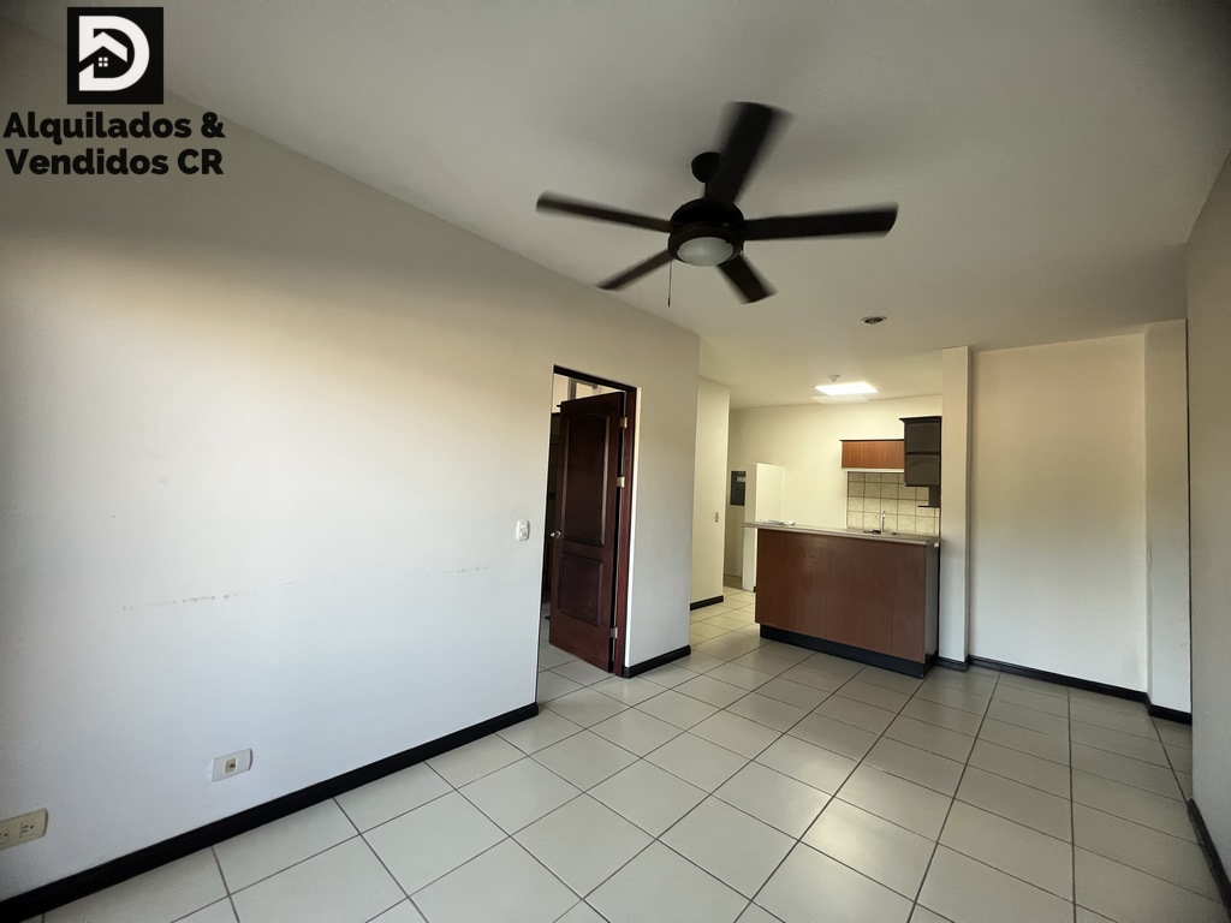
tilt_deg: +2.4
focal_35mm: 13
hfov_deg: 106.2
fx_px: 462
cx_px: 616
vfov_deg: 89.9
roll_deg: -2.4
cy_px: 462
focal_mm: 1.57
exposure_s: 1/120
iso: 200
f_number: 1.8
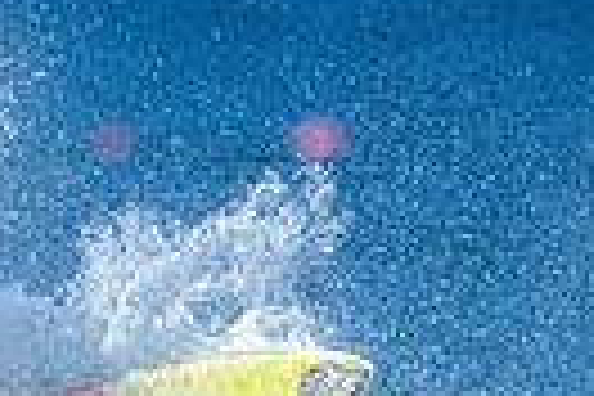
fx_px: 61260
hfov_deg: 0.6
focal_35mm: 3713
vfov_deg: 0.4
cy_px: 577
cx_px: -203
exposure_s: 1/2000
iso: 320
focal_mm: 800
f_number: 6.3
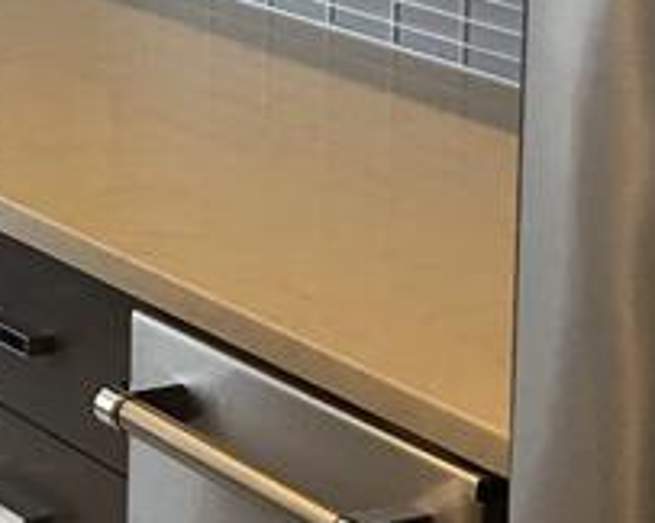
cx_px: -384
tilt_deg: -8.6
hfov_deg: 12.7
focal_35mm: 143
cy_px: -139
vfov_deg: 10.6
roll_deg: +0.4
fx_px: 2769
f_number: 2.2
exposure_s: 1/15
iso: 32
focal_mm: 4.15
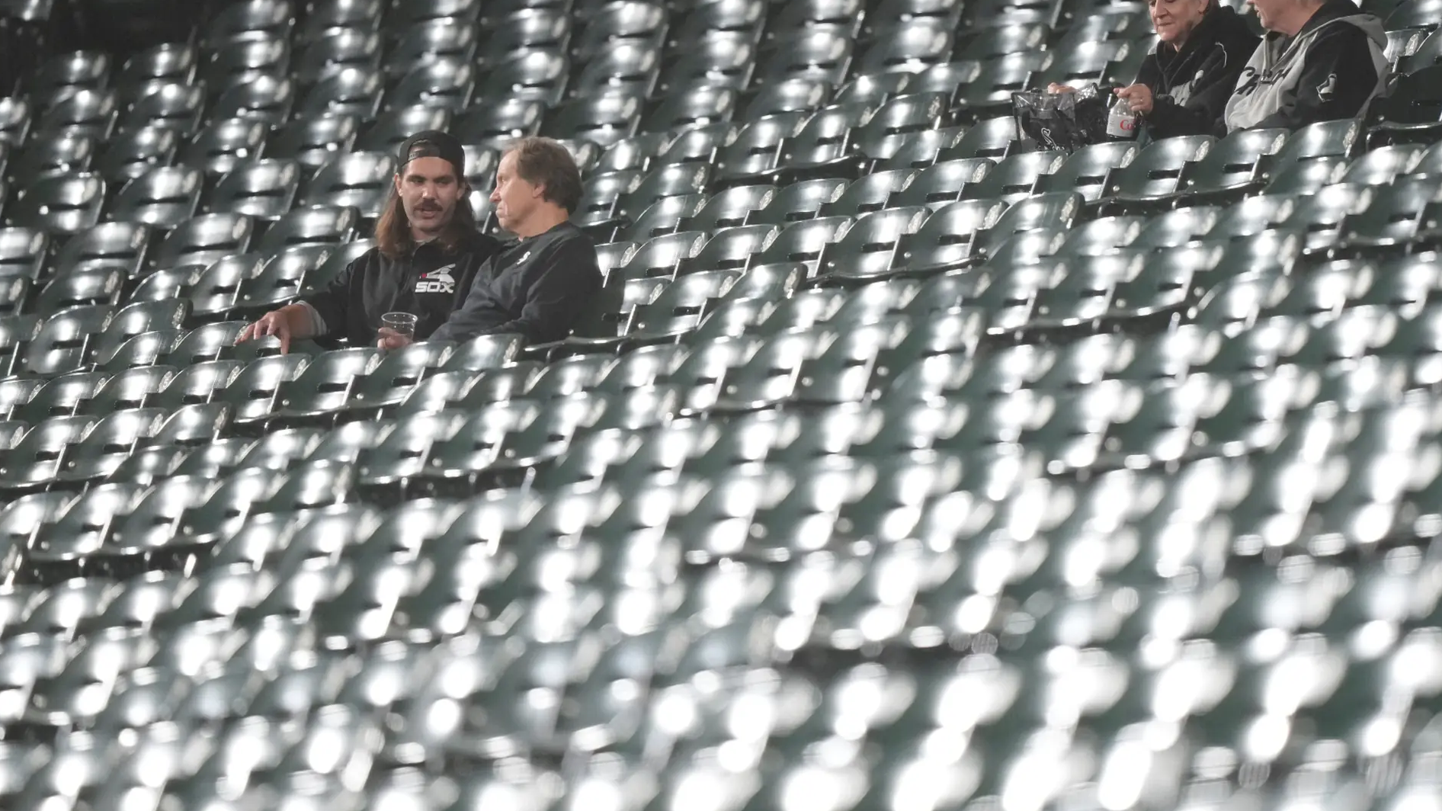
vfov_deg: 2.1
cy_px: 331
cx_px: 904
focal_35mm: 567
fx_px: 21679
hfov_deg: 3.8
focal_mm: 400
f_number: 2.8
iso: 4000
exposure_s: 1/1250
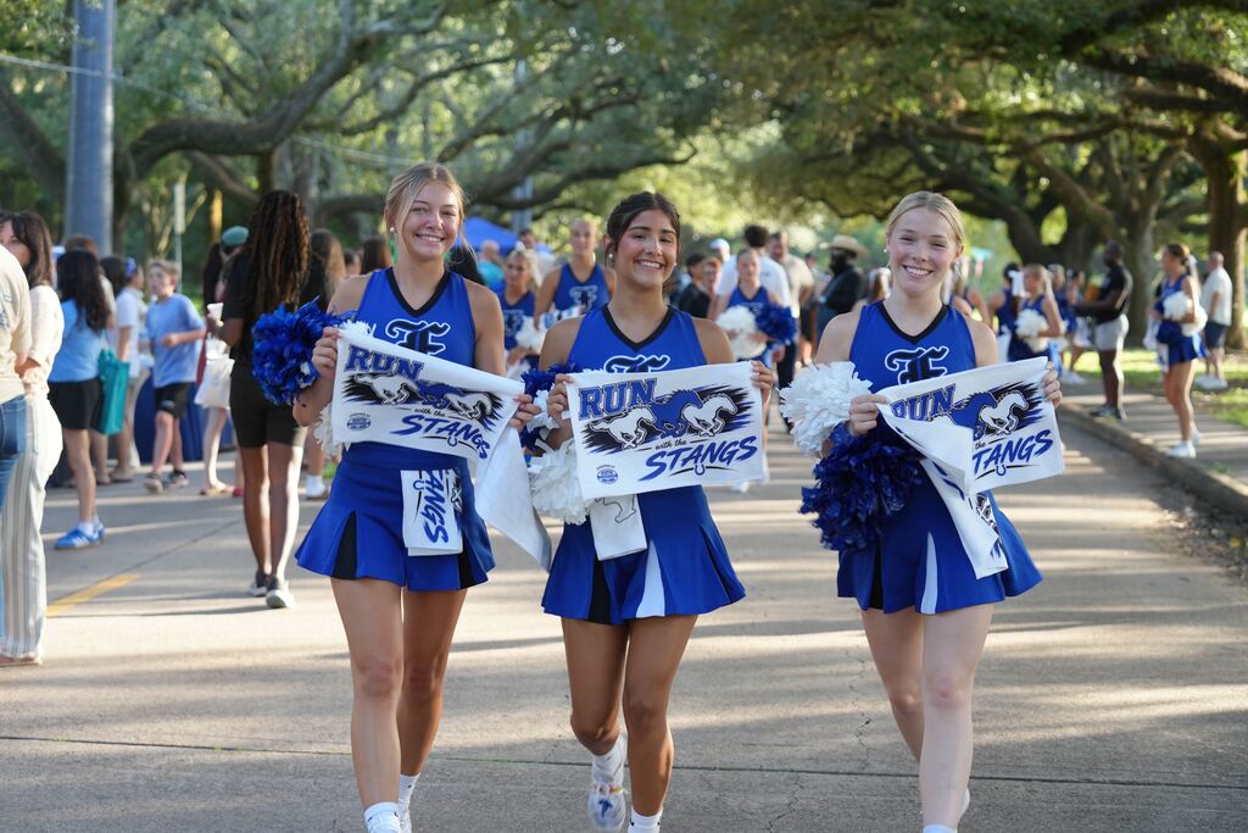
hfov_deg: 28.8
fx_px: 2427
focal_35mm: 70
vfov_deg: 19.5
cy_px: 416
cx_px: 624
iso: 400
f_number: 4
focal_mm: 70
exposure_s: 1/160
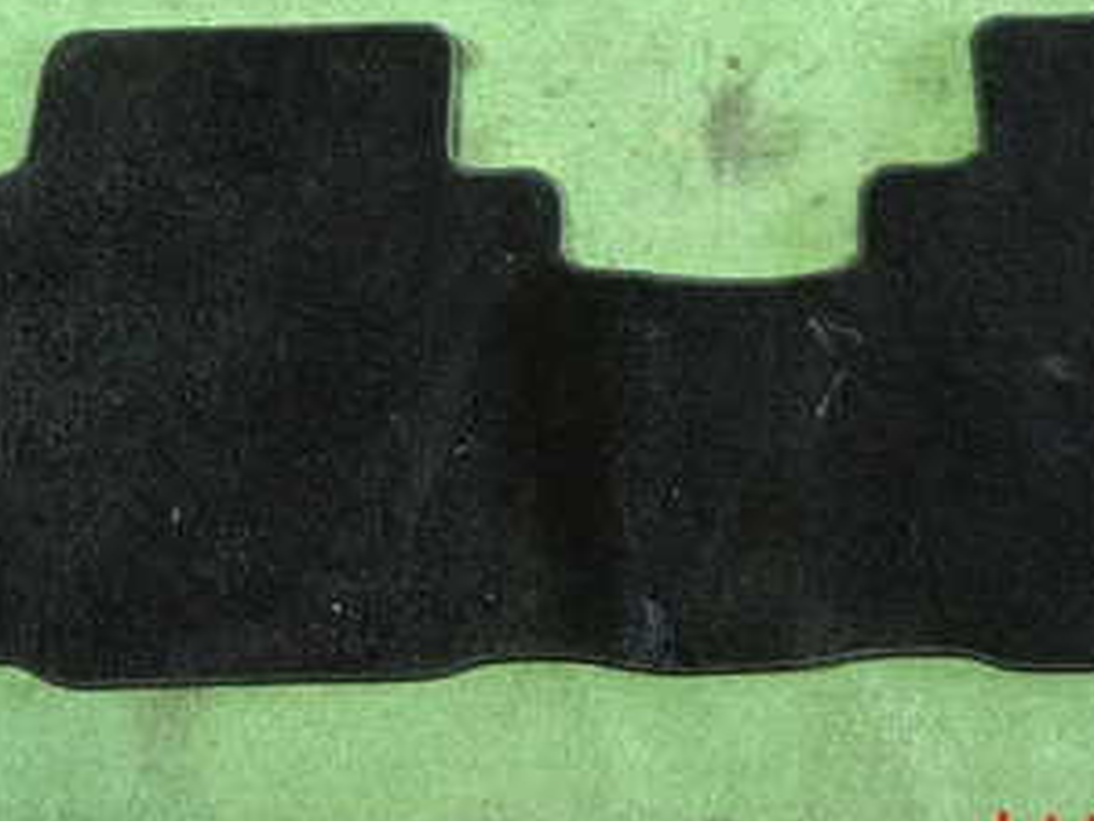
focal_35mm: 50
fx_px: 1580
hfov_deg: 37.8
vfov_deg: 28.0
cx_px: 726
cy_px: 73
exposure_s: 1/30
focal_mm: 4.5
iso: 800
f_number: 2
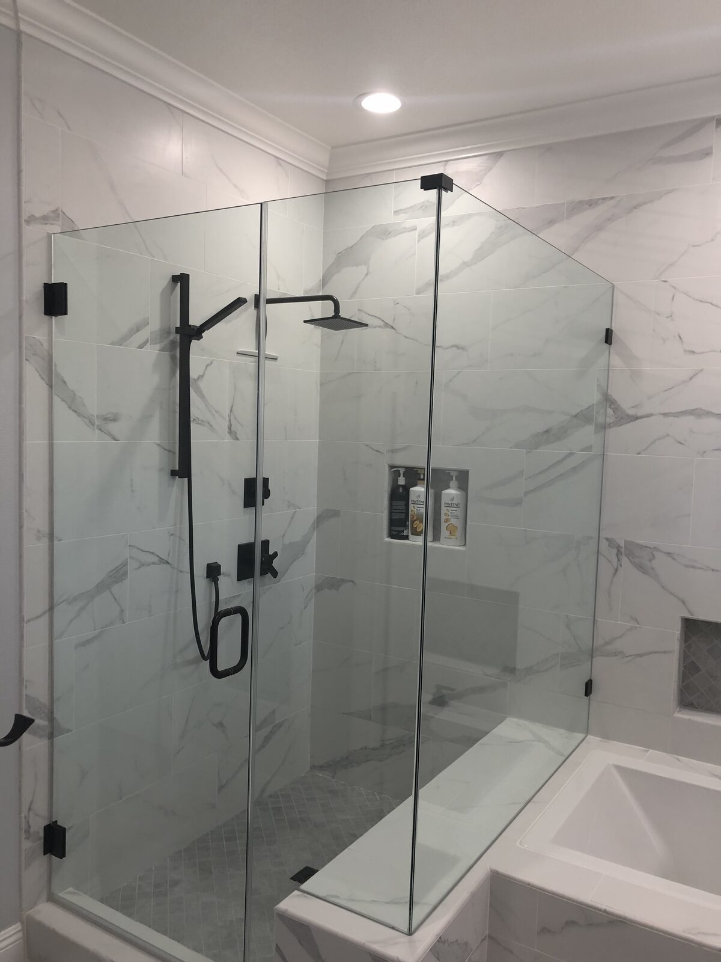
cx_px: 360
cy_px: 481
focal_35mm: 28
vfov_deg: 63.4
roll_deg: -1.2
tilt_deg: -3.8
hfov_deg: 49.7
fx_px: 778
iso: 32
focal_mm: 4
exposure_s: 1/30
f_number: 1.8
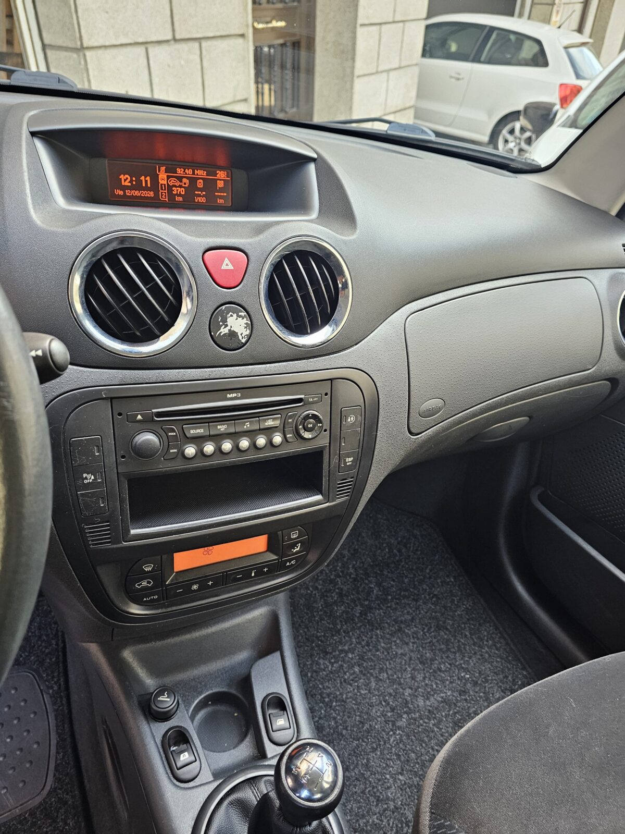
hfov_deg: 58.9
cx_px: 312
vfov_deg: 73.9
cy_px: 417
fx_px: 554
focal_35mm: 23
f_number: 1.7
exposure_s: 1/100
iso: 160
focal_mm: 6.3
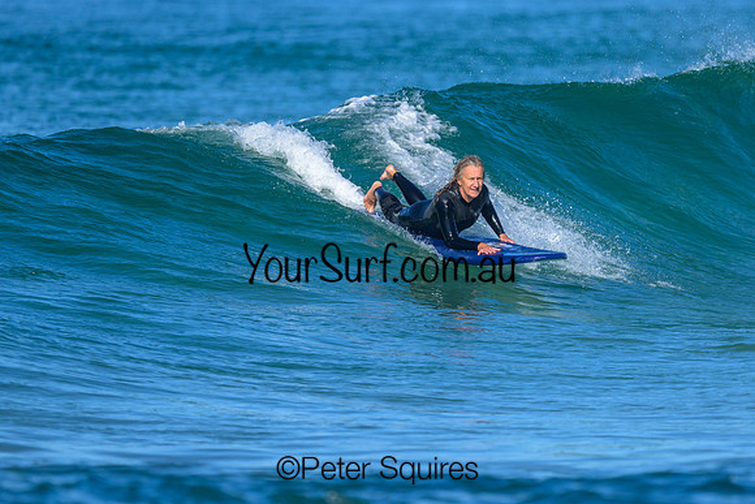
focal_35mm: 1101
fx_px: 23085
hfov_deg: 1.9
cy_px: 212
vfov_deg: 1.3
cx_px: 466
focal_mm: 800
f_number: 6.3
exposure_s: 1/2000
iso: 360
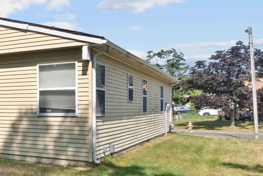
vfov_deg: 28.3
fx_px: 344
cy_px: 130
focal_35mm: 47
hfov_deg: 30.6
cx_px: -96
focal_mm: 16
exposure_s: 1/400
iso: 250
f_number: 9
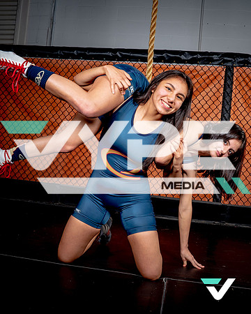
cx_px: 134
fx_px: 334
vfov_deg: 50.3
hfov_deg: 41.1
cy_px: 157
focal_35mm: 36
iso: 100
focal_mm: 24
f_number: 11
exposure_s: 1/125
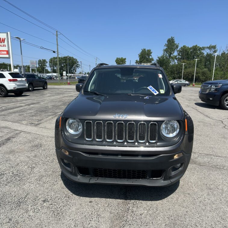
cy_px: 115
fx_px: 231
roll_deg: +0.4
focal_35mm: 31
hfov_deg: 52.5
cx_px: 116
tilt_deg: -11.8
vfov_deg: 52.5
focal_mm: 5.7
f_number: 1.5
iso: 50
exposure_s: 1/3704
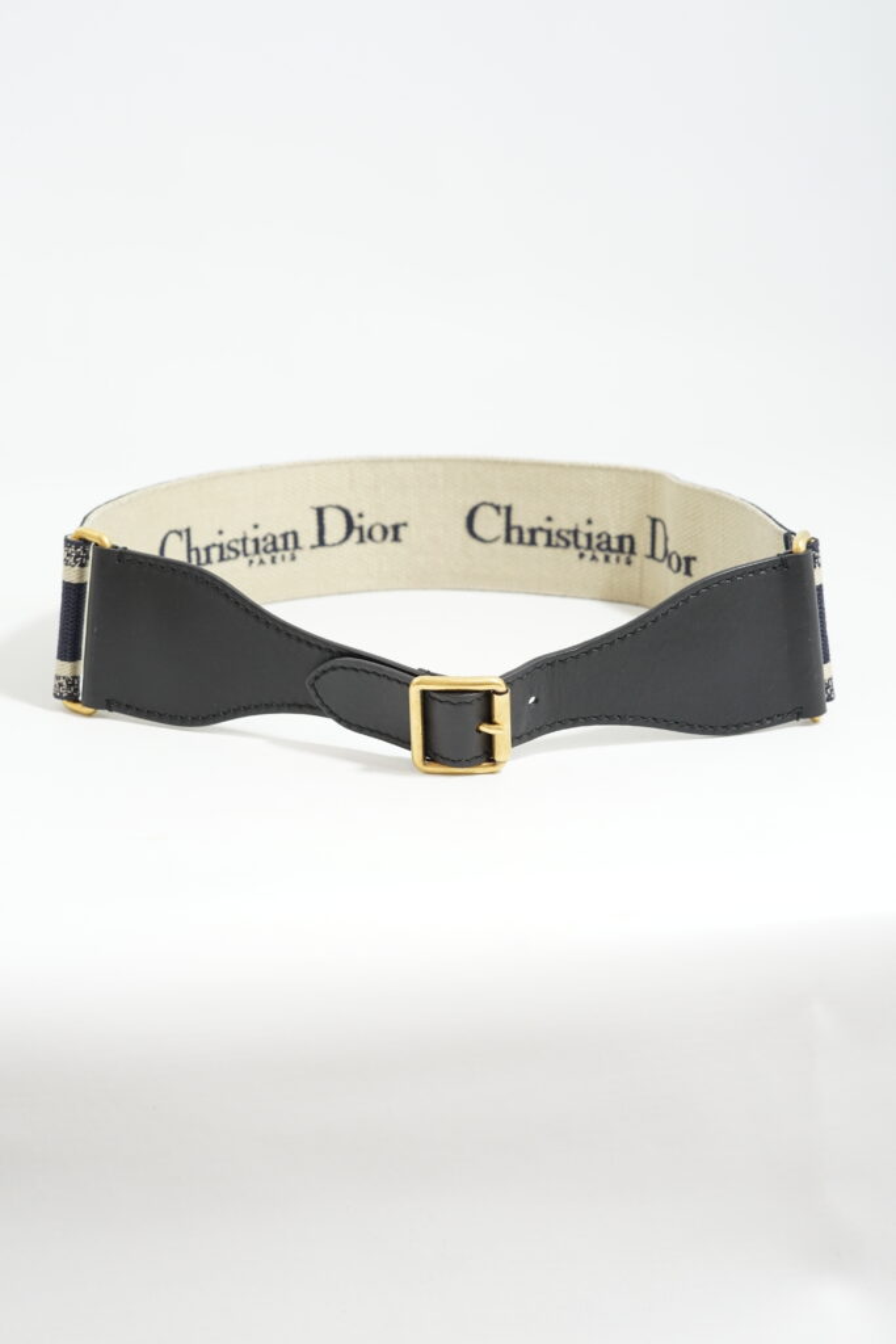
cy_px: 672
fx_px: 1866
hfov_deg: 27.0
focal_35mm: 50
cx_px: 448
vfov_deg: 39.6
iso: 640
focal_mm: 50
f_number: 6.3
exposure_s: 1/15
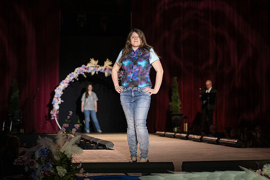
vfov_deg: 14.9
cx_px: 143
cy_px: 97
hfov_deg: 22.2
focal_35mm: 92
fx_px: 688
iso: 640
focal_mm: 85
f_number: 2.8
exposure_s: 1/800
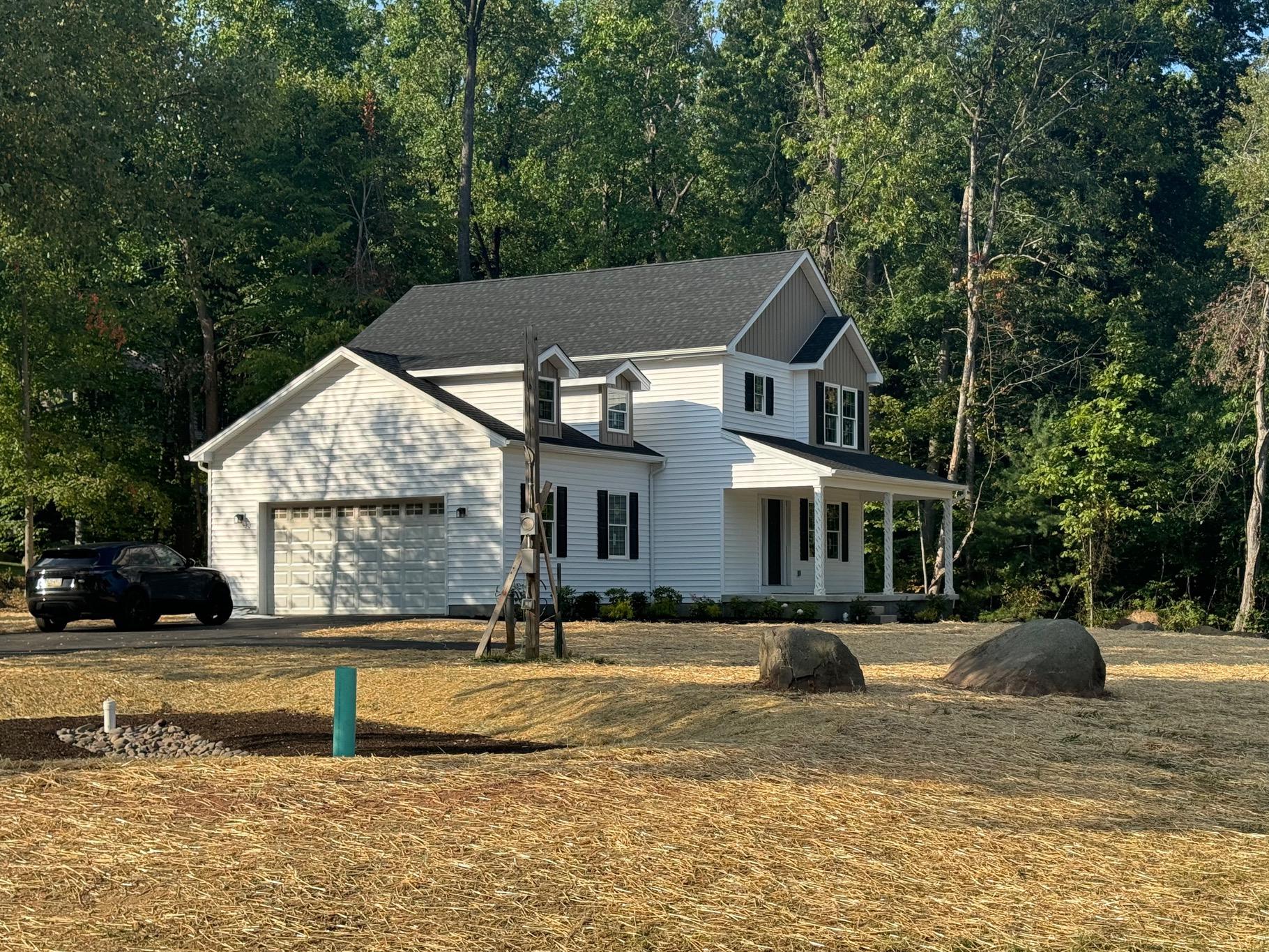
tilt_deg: -0.3
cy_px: 535
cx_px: 692
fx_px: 1980
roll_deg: +0.4
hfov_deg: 35.5
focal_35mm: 54
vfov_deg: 27.0
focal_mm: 6.76
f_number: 1.78
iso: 64
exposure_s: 1/2513
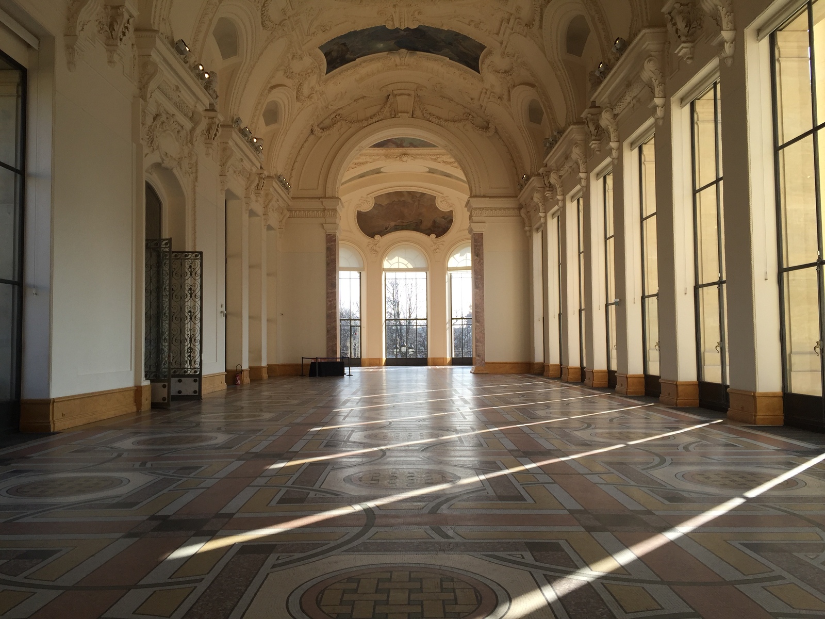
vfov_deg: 48.2
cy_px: 310
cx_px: 412
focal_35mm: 29
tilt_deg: +3.0
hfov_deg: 61.7
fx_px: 691
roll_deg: +0.6
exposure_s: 1/520
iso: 32
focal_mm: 4.15
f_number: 2.2
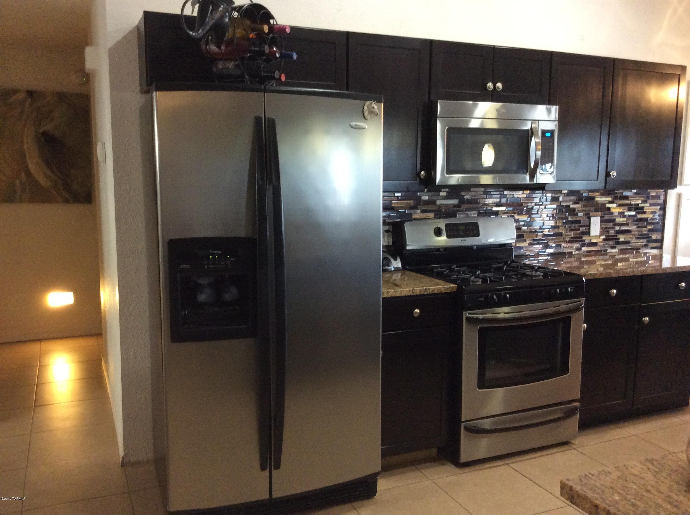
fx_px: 637
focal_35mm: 32
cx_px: 345
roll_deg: +0.2
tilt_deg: -9.0
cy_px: 258
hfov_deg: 56.9
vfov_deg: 44.1
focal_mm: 3.3
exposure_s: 1/24
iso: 200
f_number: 2.4
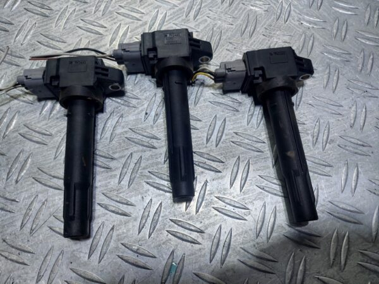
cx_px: 190
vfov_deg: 54.9
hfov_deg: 69.4
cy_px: 142
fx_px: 274
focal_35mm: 25
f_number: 1.8
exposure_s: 1/100
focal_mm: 5.23
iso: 64
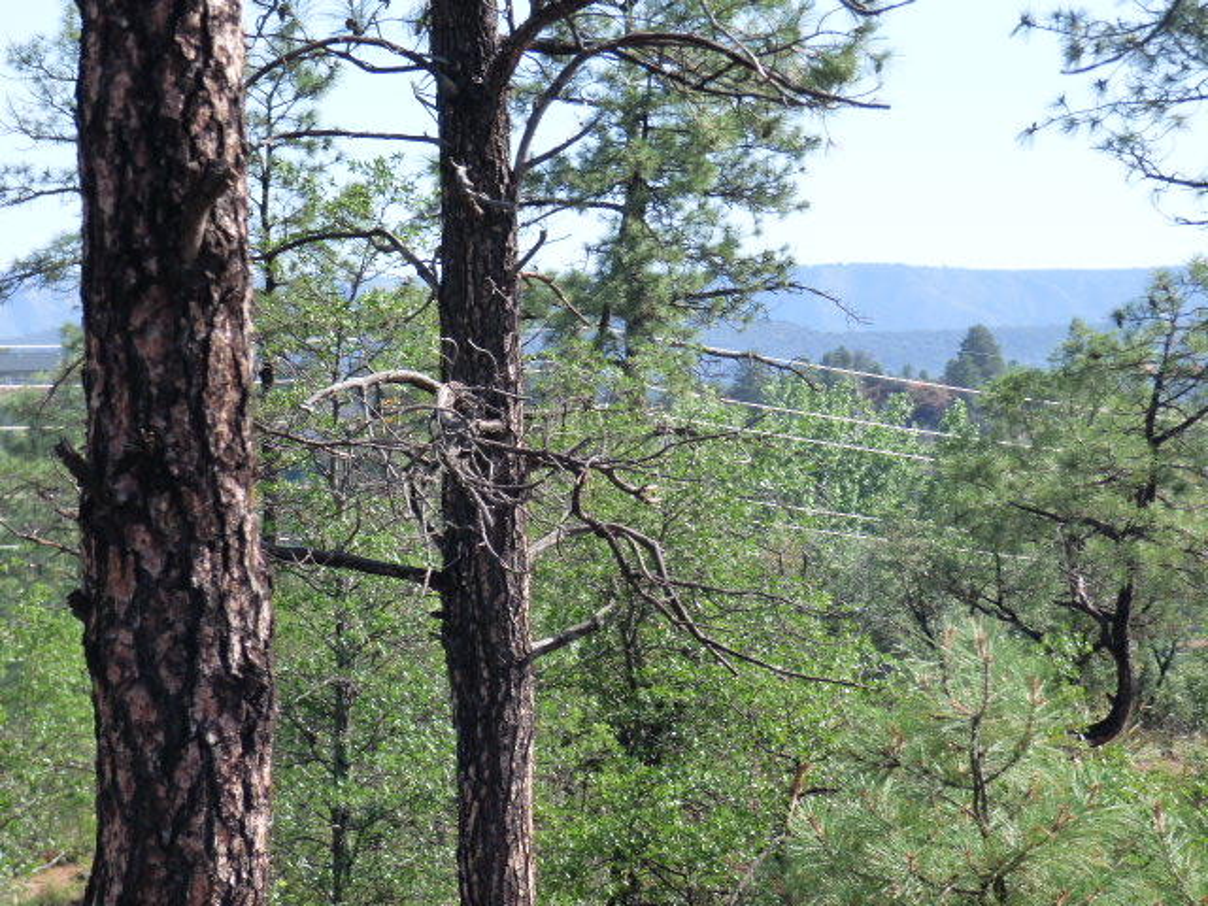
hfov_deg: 8.8
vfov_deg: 6.6
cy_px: 453
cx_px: 604
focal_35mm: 226
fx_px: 7887
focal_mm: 36.77
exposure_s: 1/320
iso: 200
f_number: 5.5
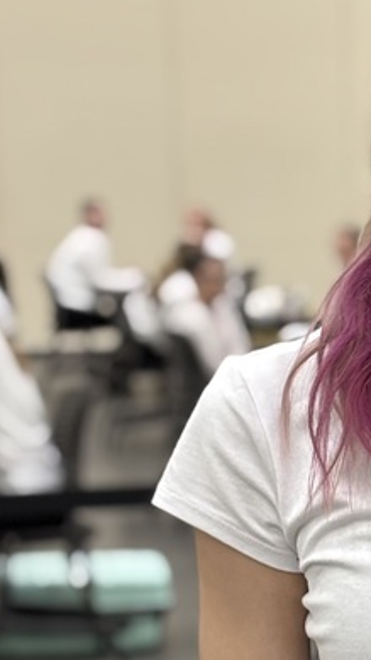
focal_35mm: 149
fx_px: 2604
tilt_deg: -8.0
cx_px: 635
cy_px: 502
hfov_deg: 7.9
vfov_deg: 14.4
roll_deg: +0.7
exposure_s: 1/60
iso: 100
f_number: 1.6
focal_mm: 5.96
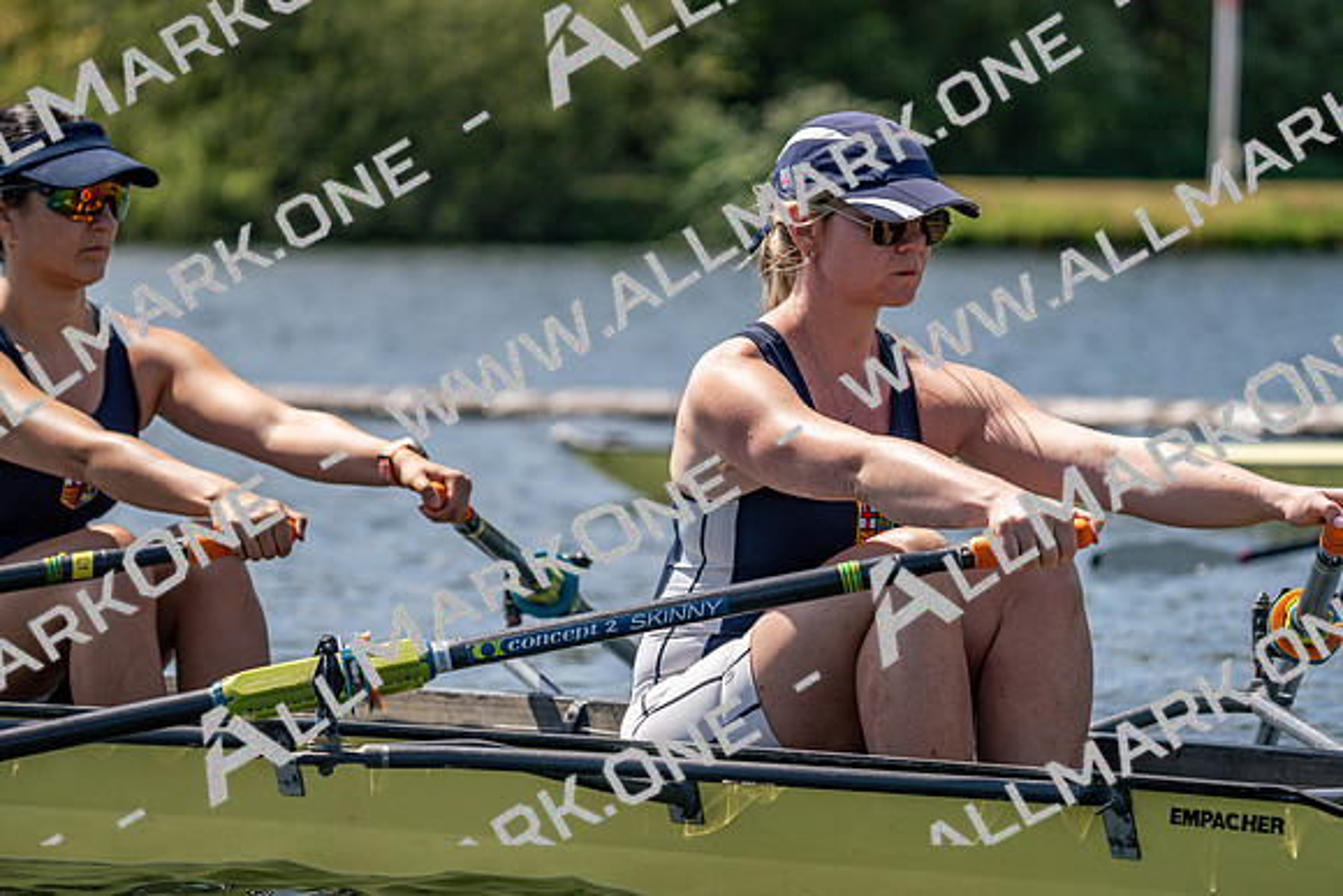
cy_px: 448
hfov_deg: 8.7
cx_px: 672
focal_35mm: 236
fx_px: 8806
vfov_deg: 5.8
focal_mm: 236
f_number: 5.6
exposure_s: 1/2000
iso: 250
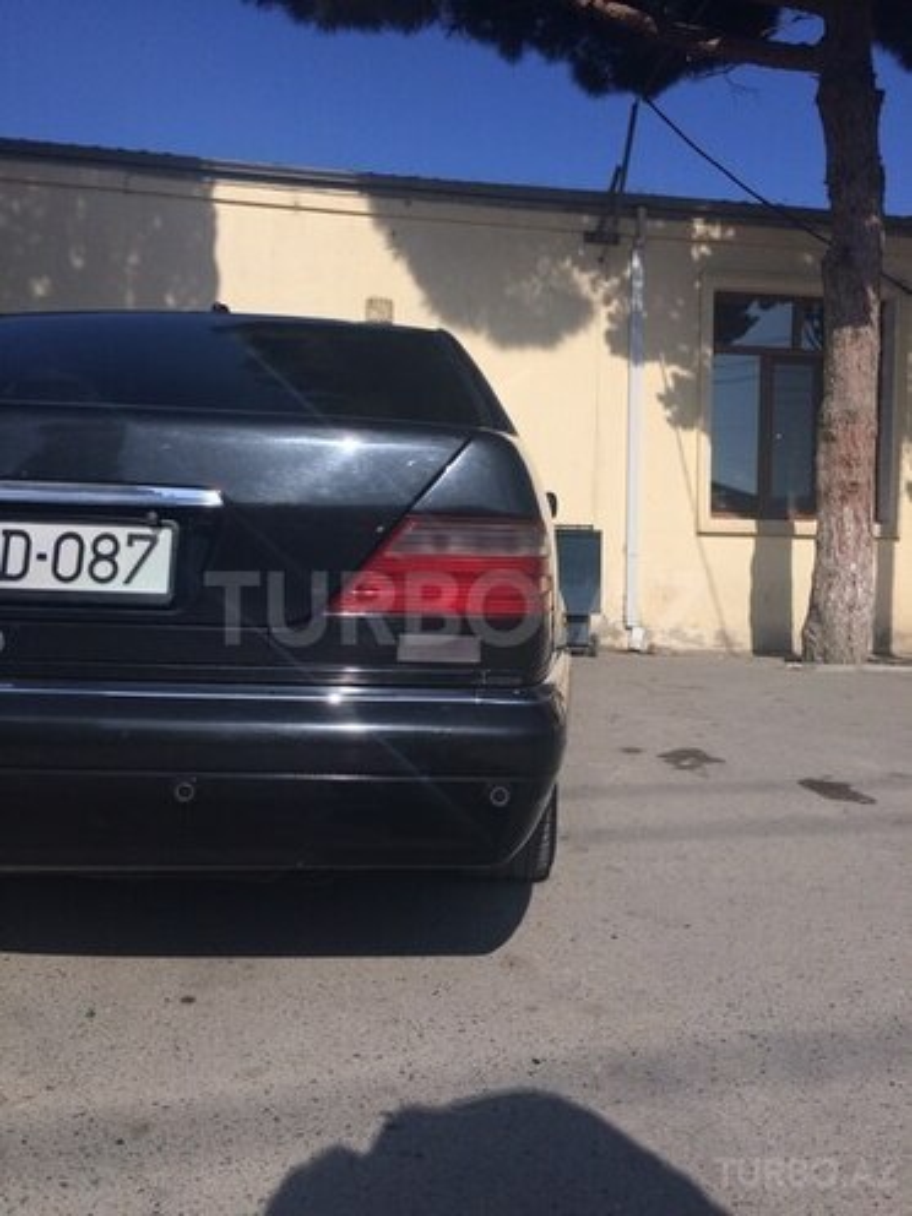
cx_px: 456
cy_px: 608
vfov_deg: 61.7
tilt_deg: -1.4
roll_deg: -2.3
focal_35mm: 29
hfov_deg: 48.2
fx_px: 1019
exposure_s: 1/4115
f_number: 2.2
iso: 40
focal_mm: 4.15
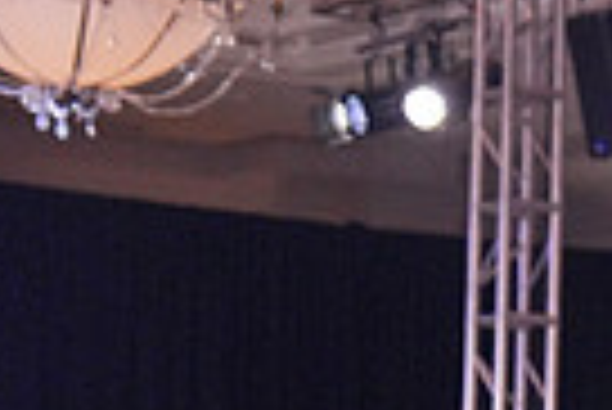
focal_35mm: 255
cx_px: 1238
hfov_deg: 7.7
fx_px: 4340
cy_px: 678
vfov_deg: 5.3
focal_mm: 60
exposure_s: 1/500
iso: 5000
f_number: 4
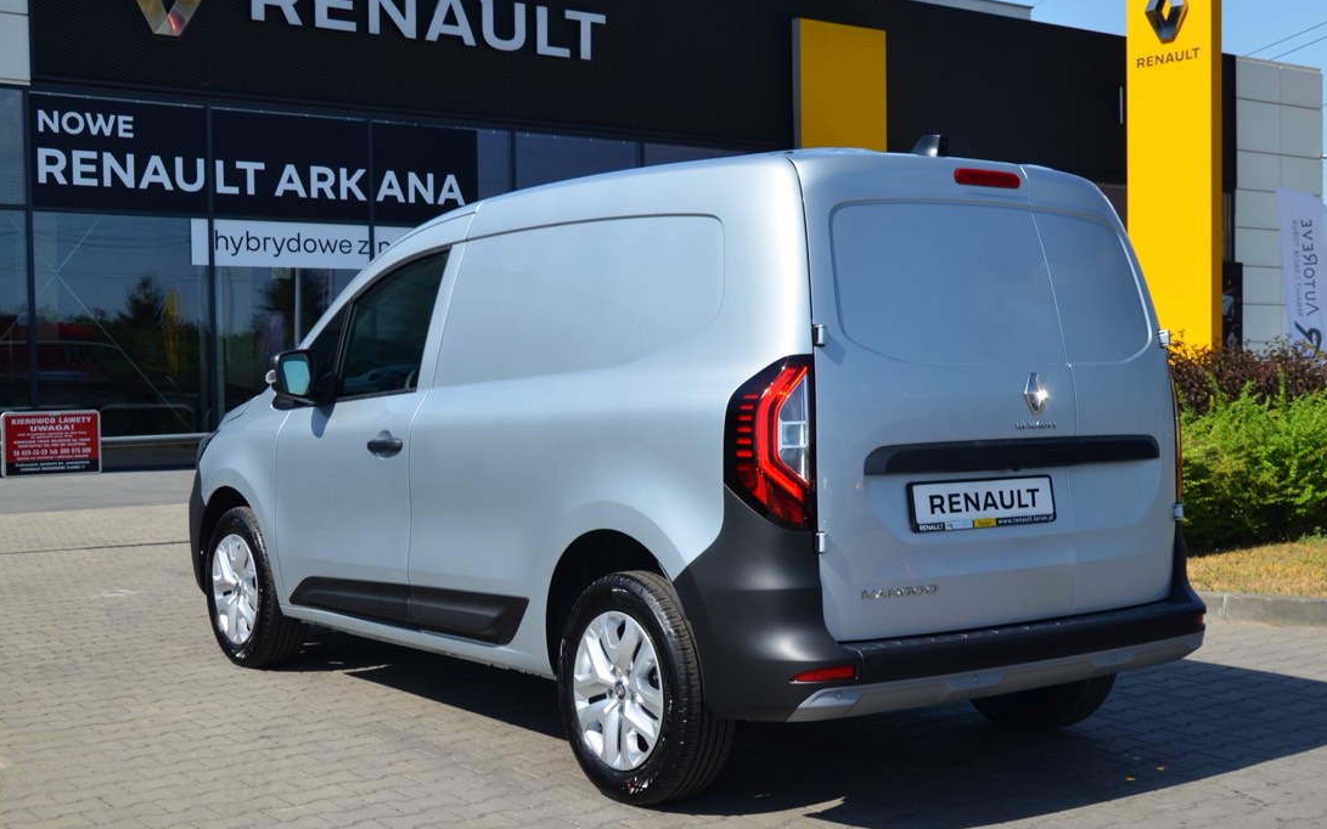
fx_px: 1700
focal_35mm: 47
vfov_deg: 27.4
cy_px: 447
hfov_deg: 42.6
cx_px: 716
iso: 200
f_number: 8
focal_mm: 28
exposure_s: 1/250
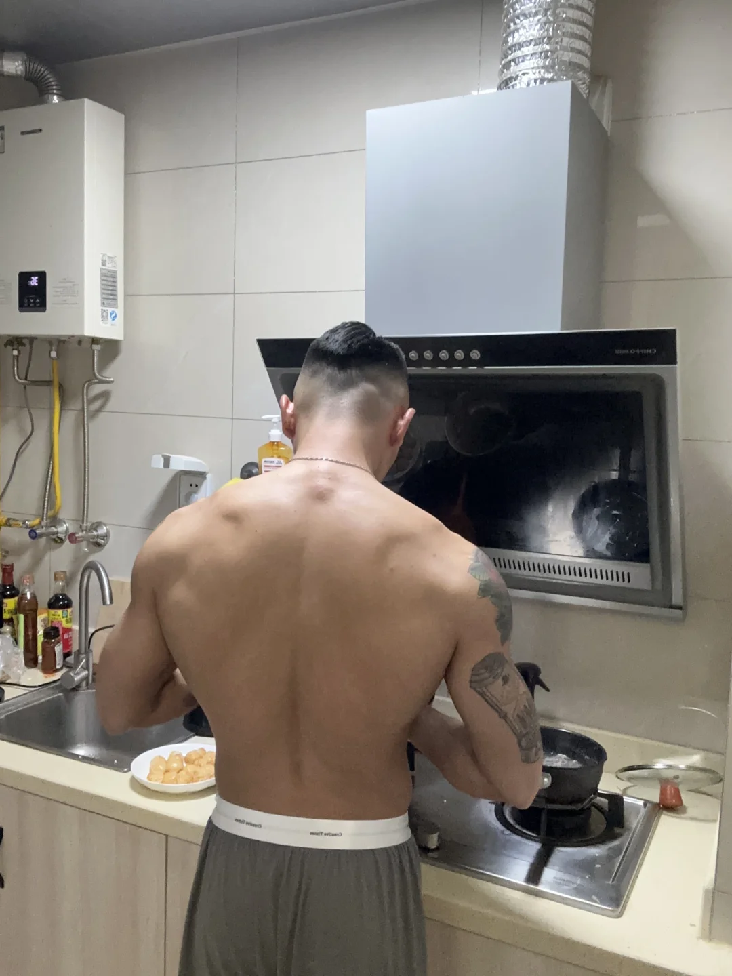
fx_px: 846
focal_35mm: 30
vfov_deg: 60.0
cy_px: 488
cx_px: 366
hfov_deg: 46.8
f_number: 1.9
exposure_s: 1/33
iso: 320
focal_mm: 2.69
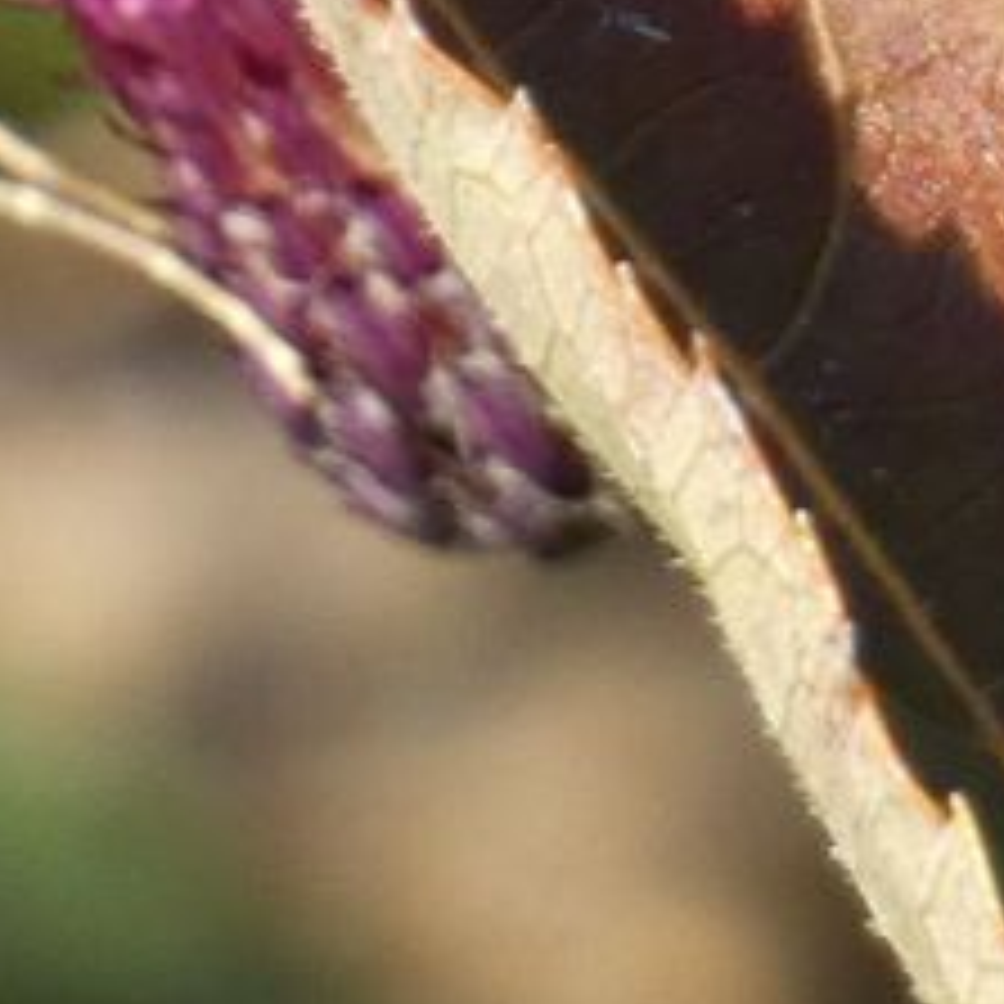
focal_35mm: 2101
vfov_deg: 0.8
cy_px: -180
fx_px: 68943
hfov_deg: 0.8
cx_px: -759
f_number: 5.6
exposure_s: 1/100
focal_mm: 111.5
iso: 125
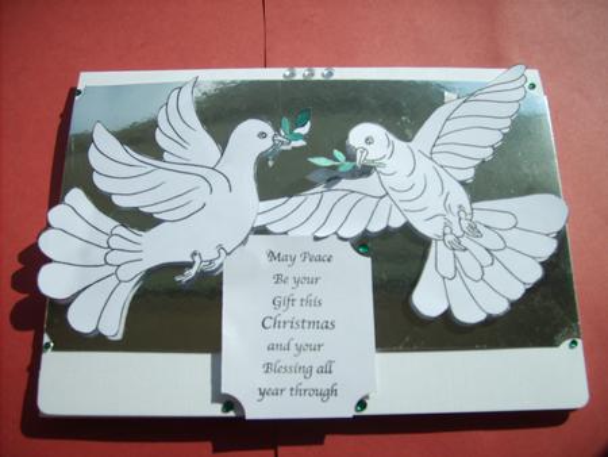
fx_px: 615
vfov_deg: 40.7
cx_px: 304
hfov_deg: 52.6
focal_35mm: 35
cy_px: 228
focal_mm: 5.8
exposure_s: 1/250
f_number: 7.1
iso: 50
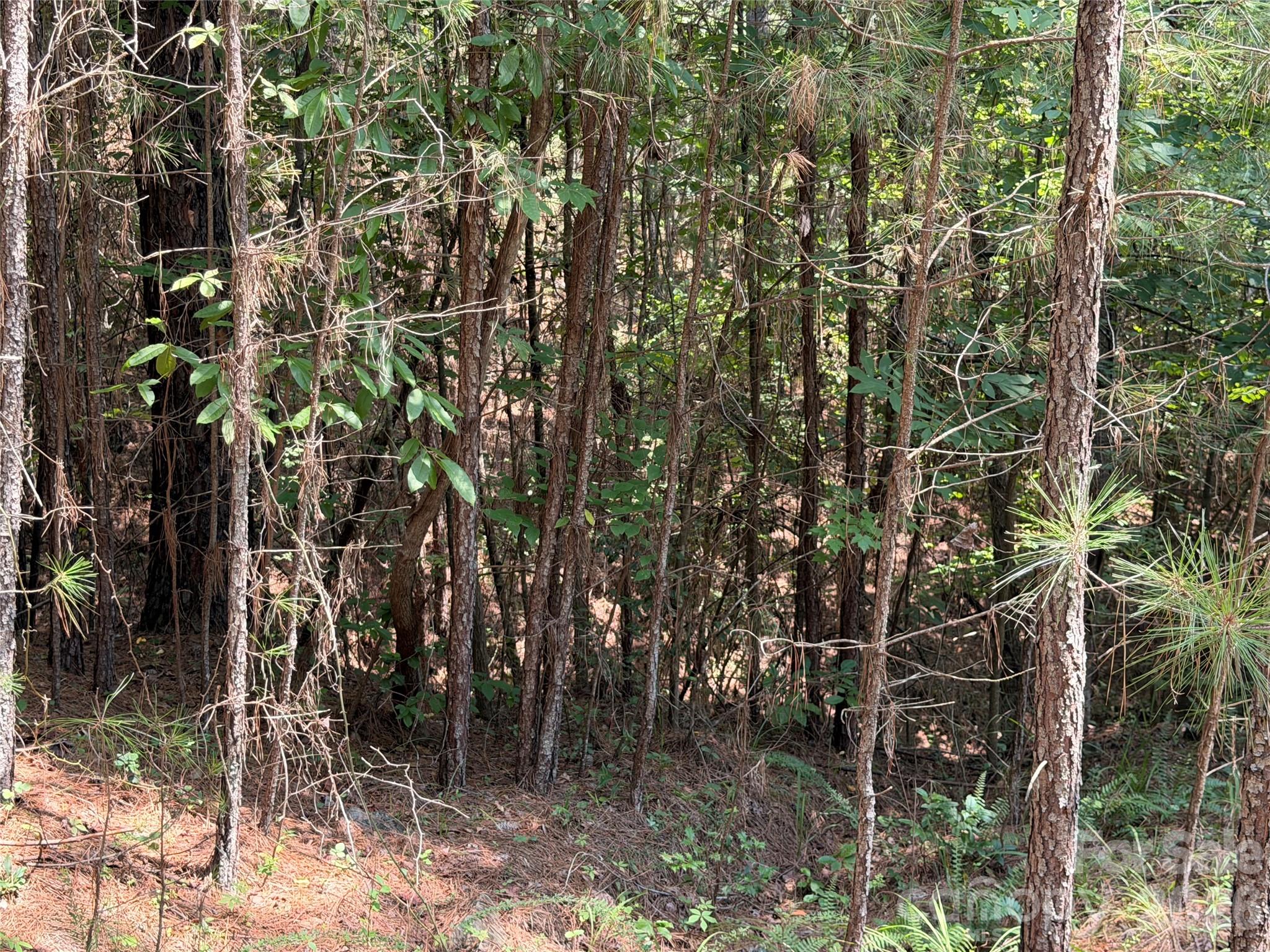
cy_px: 476
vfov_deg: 30.3
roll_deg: +1.3
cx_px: 635
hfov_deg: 39.7
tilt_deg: -8.7
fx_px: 1761
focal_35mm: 48
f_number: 1.78
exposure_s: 1/185
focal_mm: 6.76
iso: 80
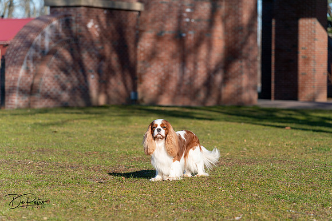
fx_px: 1079
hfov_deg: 17.5
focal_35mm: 117
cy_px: 110
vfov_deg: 11.7
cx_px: 166
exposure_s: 1/1000
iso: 100
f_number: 4.5
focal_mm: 117
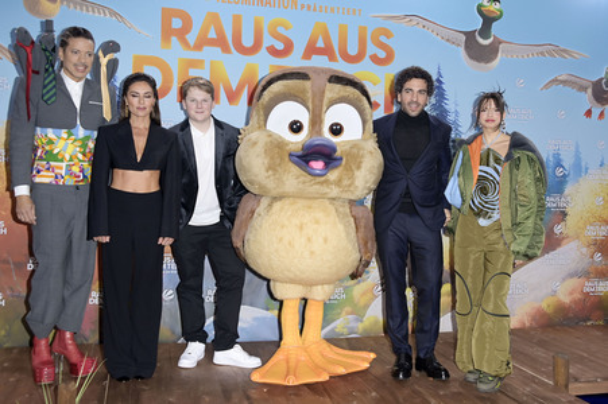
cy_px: 202
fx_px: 591
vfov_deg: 37.8
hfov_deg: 54.5
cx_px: 304
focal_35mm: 35
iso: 640
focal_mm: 35
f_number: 5.6
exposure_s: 1/250
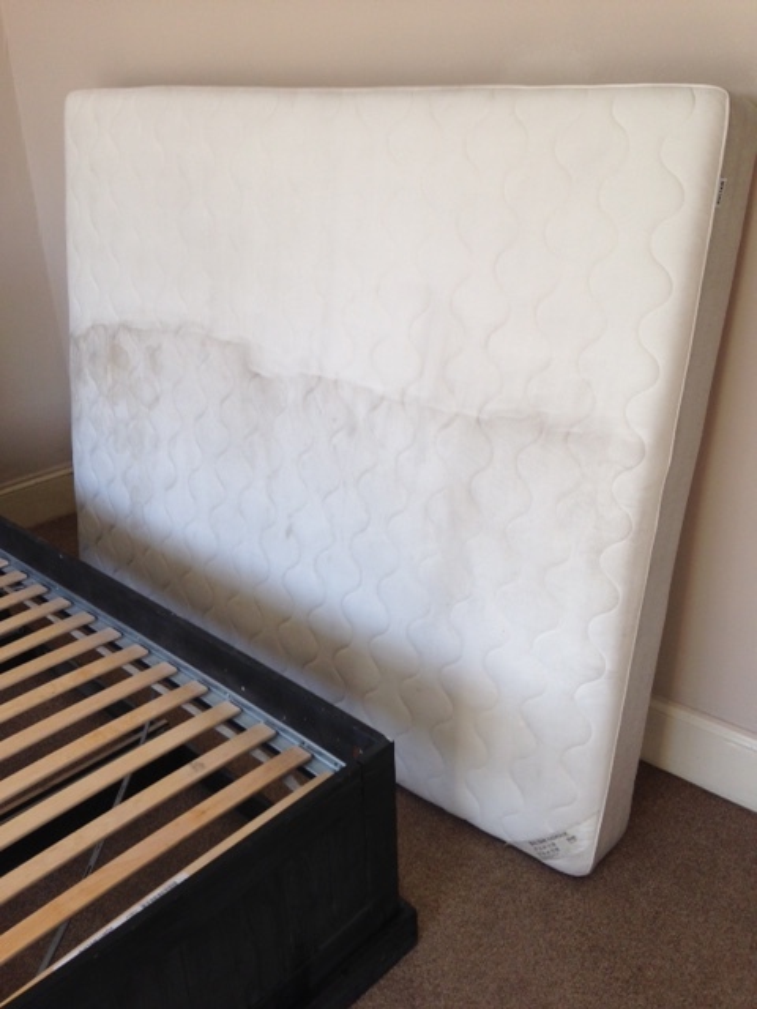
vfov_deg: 55.4
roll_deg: +2.3
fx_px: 962
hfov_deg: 42.9
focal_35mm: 33
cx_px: 378
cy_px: 504
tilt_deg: -19.2
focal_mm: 4.12
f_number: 2.4
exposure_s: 1/60
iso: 64
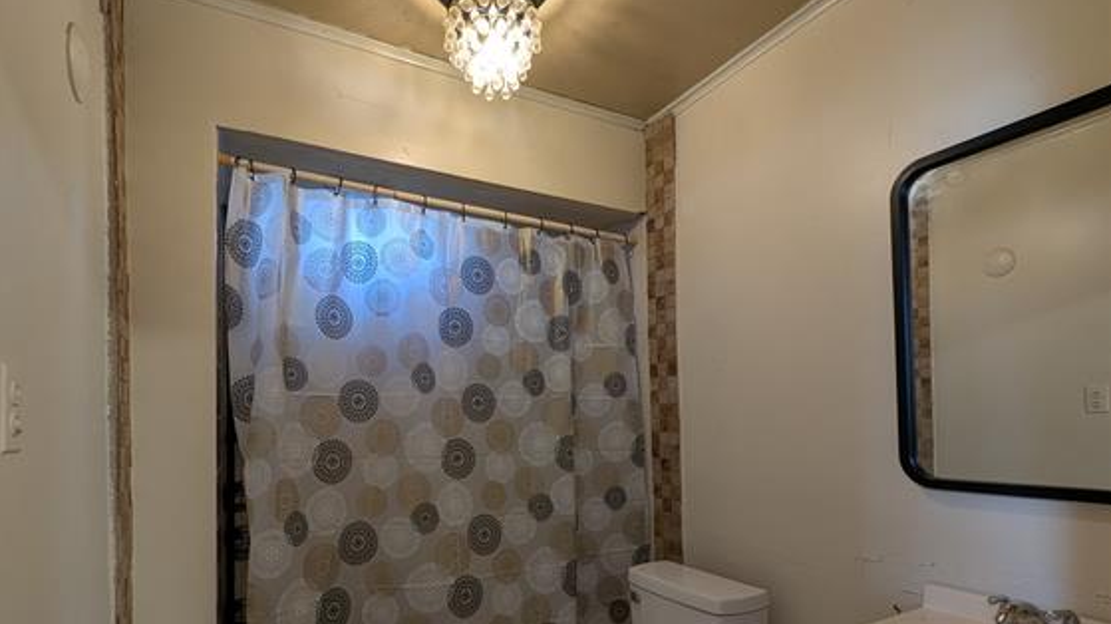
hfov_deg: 92.7
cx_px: 539
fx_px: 530
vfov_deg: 59.9
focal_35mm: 18
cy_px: 403
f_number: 1.95
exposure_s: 1/7.5
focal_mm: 2.23
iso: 42
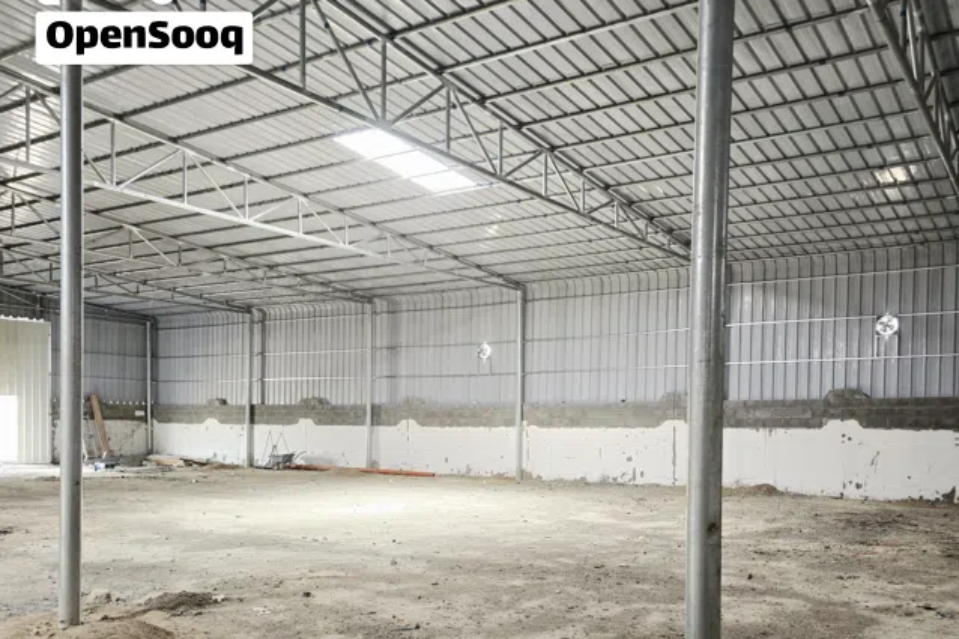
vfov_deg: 53.0
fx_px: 639
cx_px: 480
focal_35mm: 24
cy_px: 281
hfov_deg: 73.8
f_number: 1.7
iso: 200
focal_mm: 6.3
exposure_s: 1/101
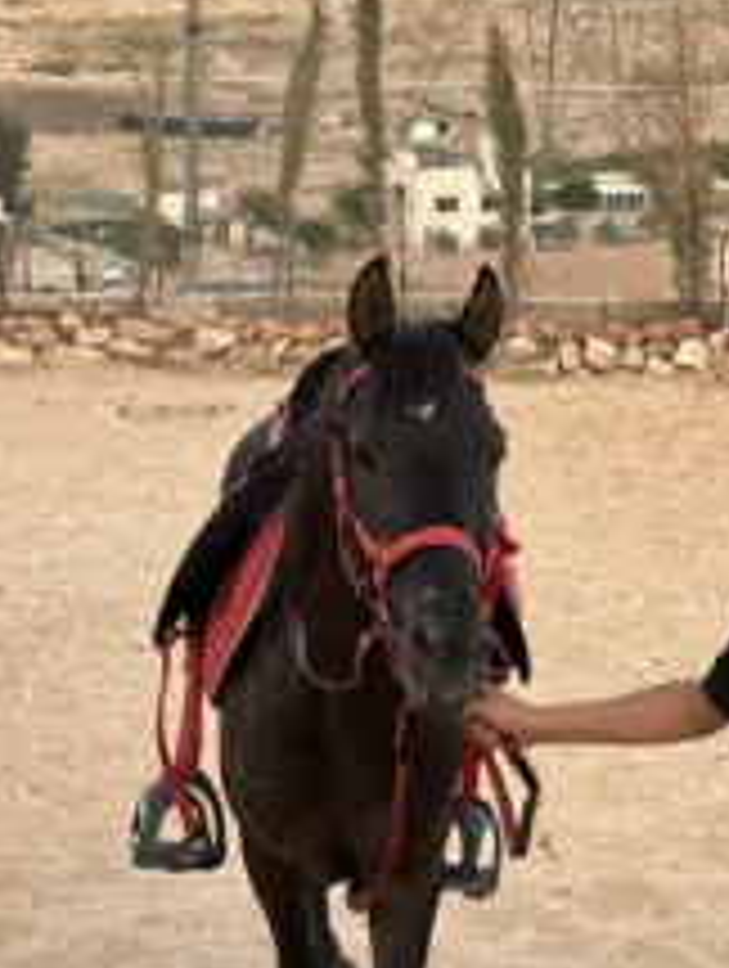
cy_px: 549
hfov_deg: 10.4
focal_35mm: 143
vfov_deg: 13.8
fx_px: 4003
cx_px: 418
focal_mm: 9
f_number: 2.8
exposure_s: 1/121
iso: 200
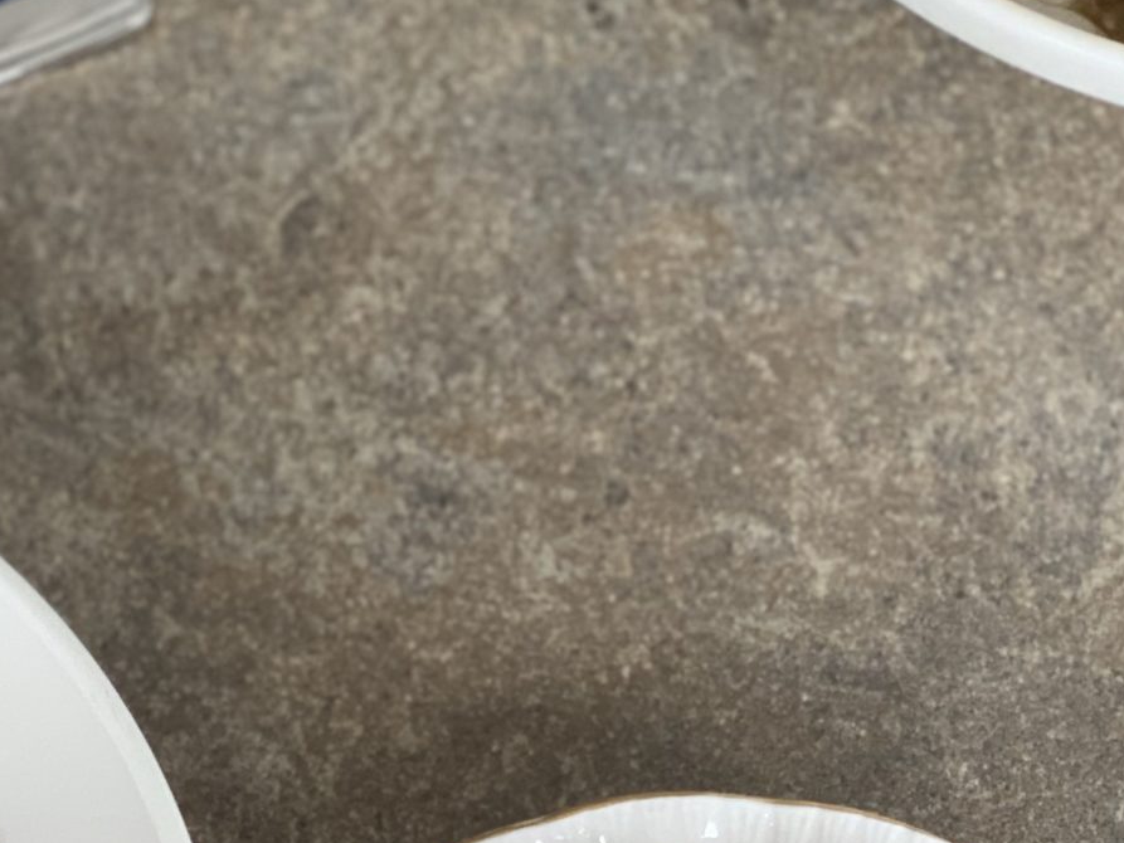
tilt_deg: -72.8
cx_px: -30
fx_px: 4839
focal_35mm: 149
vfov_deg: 9.8
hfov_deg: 13.1
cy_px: 999
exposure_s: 1/122
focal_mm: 6
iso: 80
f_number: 2.4
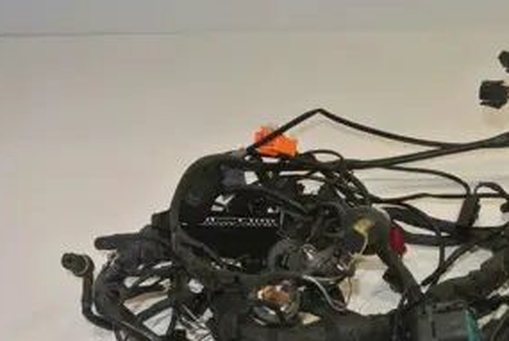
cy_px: 264
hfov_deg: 29.2
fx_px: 963
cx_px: 370
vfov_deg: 19.9
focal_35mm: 68
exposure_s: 1/60
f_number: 4
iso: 200
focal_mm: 13.6
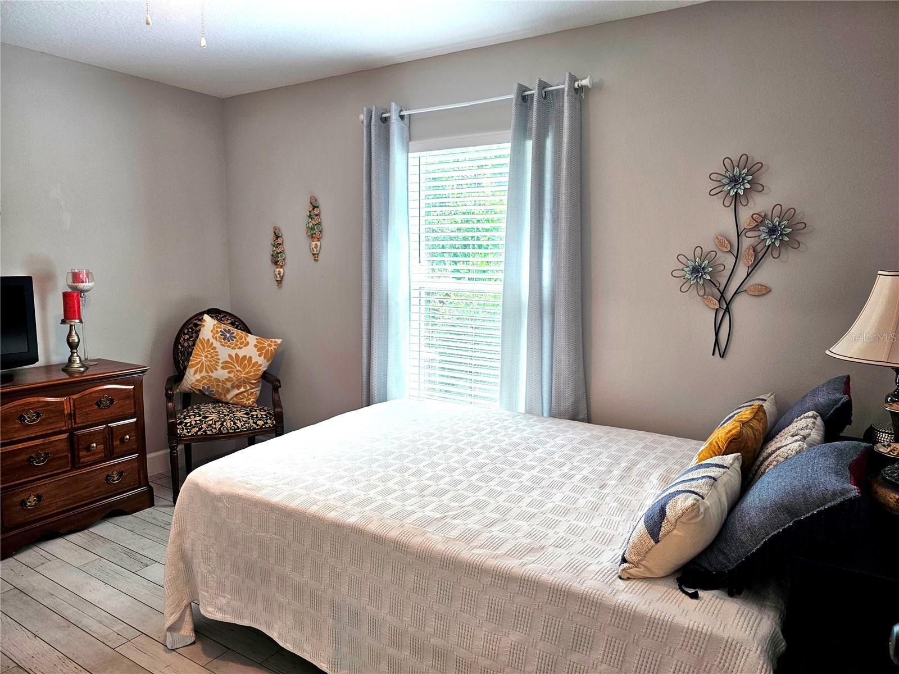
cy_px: 337
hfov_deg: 73.9
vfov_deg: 58.9
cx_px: 450
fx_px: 597
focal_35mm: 23
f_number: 1.7
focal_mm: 6.3
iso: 80
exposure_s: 1/66
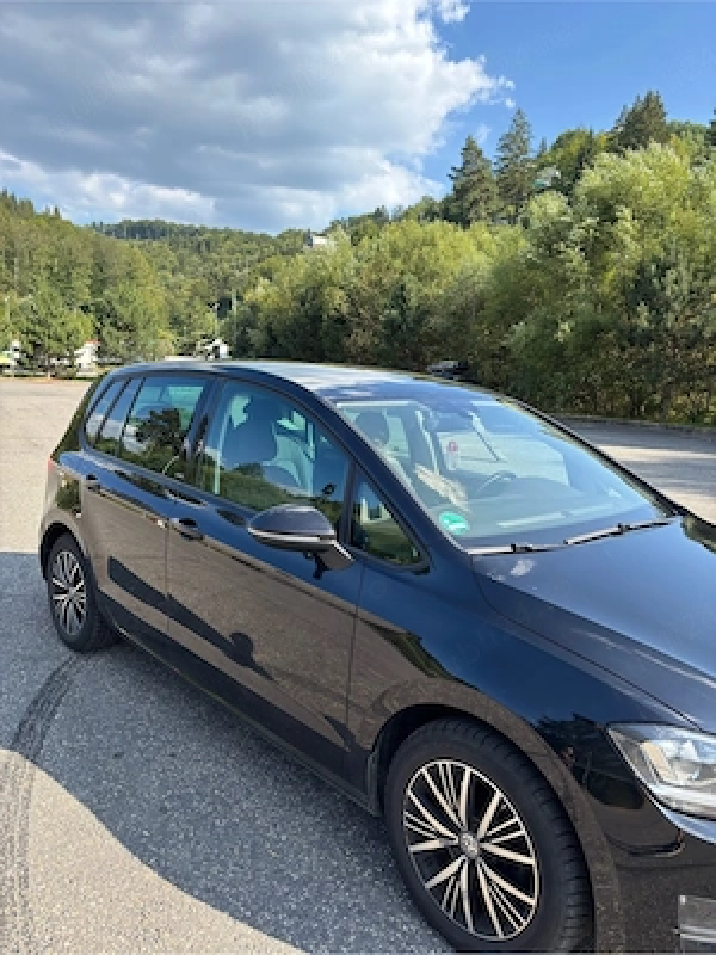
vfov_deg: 67.3
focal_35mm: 26
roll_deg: -1.3
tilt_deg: -6.8
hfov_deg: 53.1
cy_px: 478
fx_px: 717
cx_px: 358
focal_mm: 5.96
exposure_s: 1/894
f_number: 1.6
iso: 50
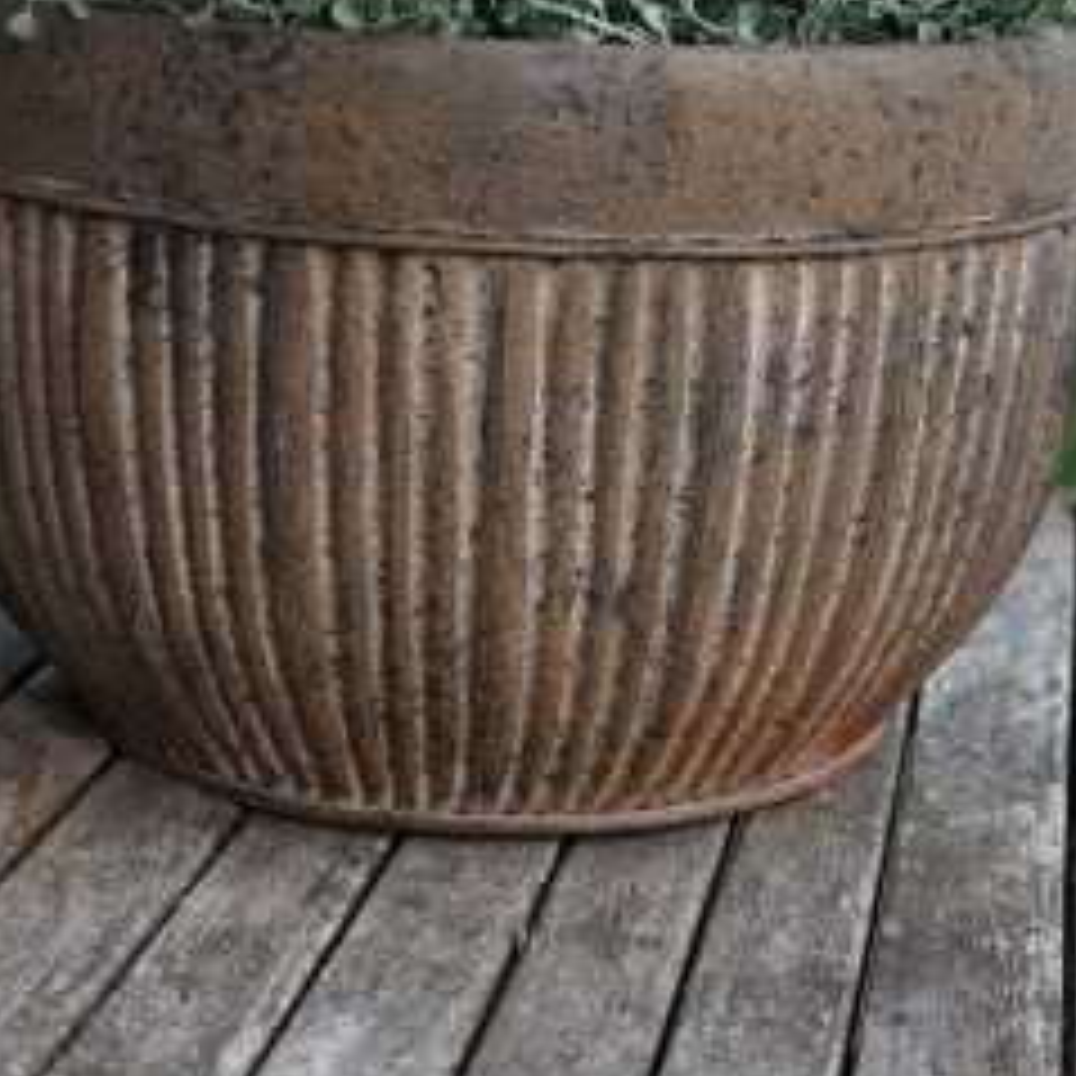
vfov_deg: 21.4
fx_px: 2849
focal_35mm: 81
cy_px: 612
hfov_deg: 21.4
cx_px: 558
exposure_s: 1/160
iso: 320
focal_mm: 38
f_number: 4
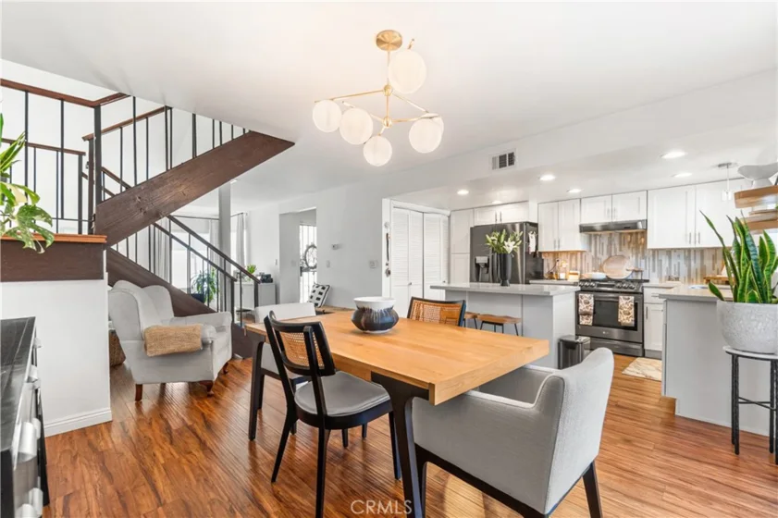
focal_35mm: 15
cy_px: 259
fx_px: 324
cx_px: 389
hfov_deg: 100.4
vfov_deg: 77.3
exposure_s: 1/8
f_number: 7.1
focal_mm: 10
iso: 320
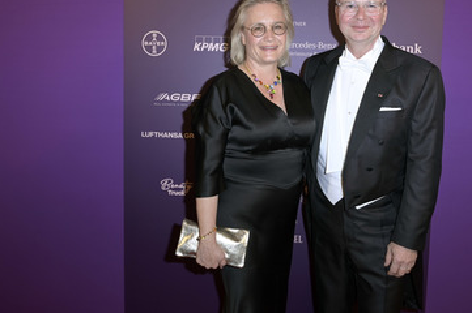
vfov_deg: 37.6
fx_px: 458
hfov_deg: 54.0
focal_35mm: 35
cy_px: 127
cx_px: 287
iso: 500
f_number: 5.6
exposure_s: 1/250
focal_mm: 28
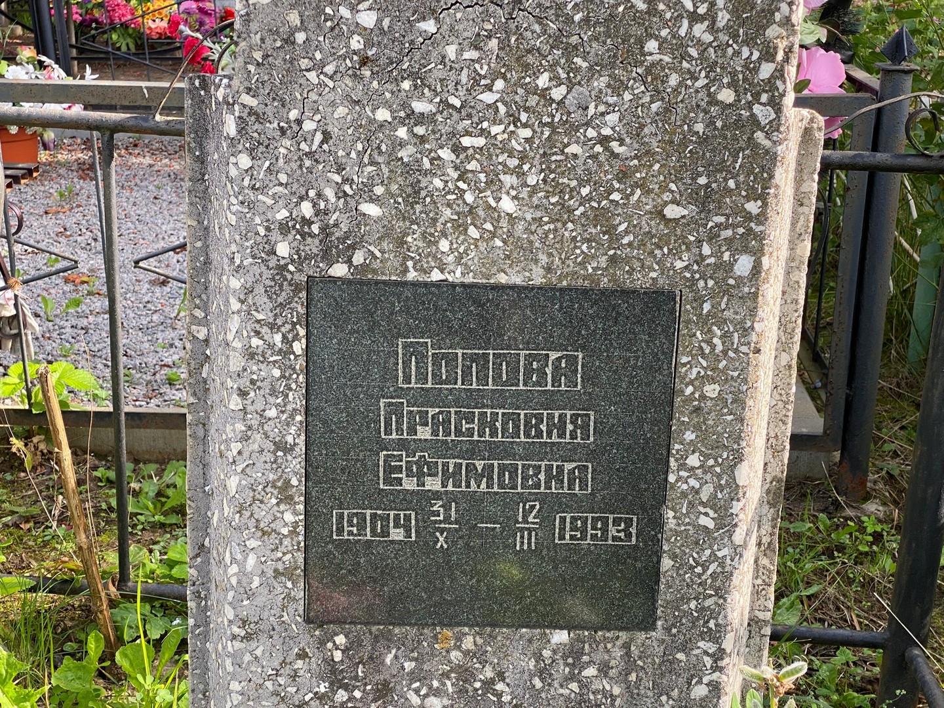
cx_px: 472
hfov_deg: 36.8
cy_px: 354
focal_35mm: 52
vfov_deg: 28.0
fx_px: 1418
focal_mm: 6
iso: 20
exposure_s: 1/198
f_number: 2
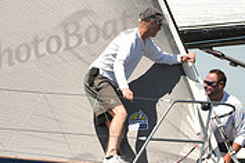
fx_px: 8935
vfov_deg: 1.0
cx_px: 242
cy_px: 90
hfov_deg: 1.6
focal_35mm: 1313
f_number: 5.6
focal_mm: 400
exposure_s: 1/1250
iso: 250
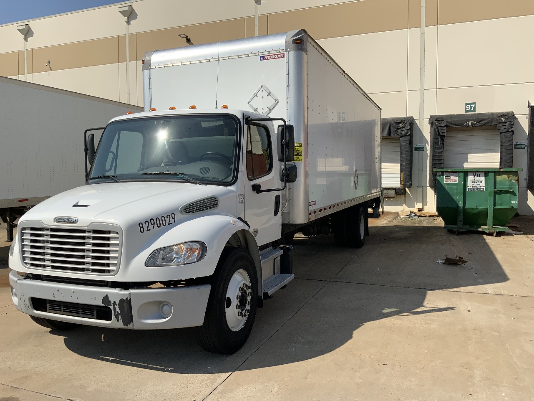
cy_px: 200
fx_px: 447
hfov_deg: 61.7
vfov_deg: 48.2
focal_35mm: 29
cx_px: 267
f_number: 1.8
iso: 20
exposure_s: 1/3534
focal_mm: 3
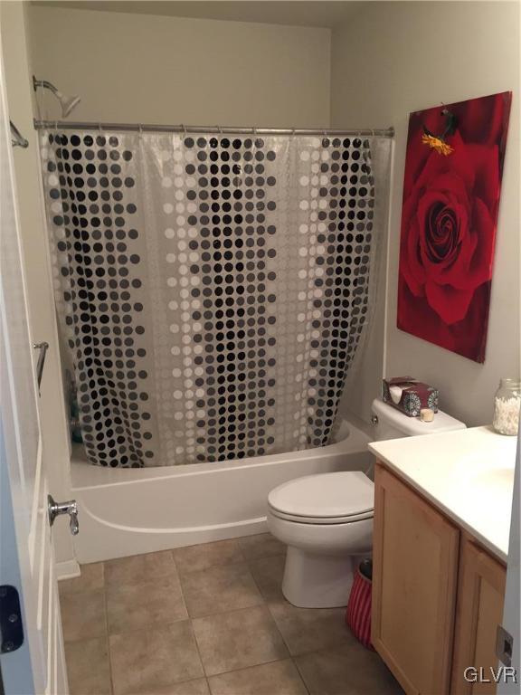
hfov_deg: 48.2
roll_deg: +1.7
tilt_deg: -12.7
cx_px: 260
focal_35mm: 29
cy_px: 348
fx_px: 582
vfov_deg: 61.7
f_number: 2.2
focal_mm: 4.15
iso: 100
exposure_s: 1/30
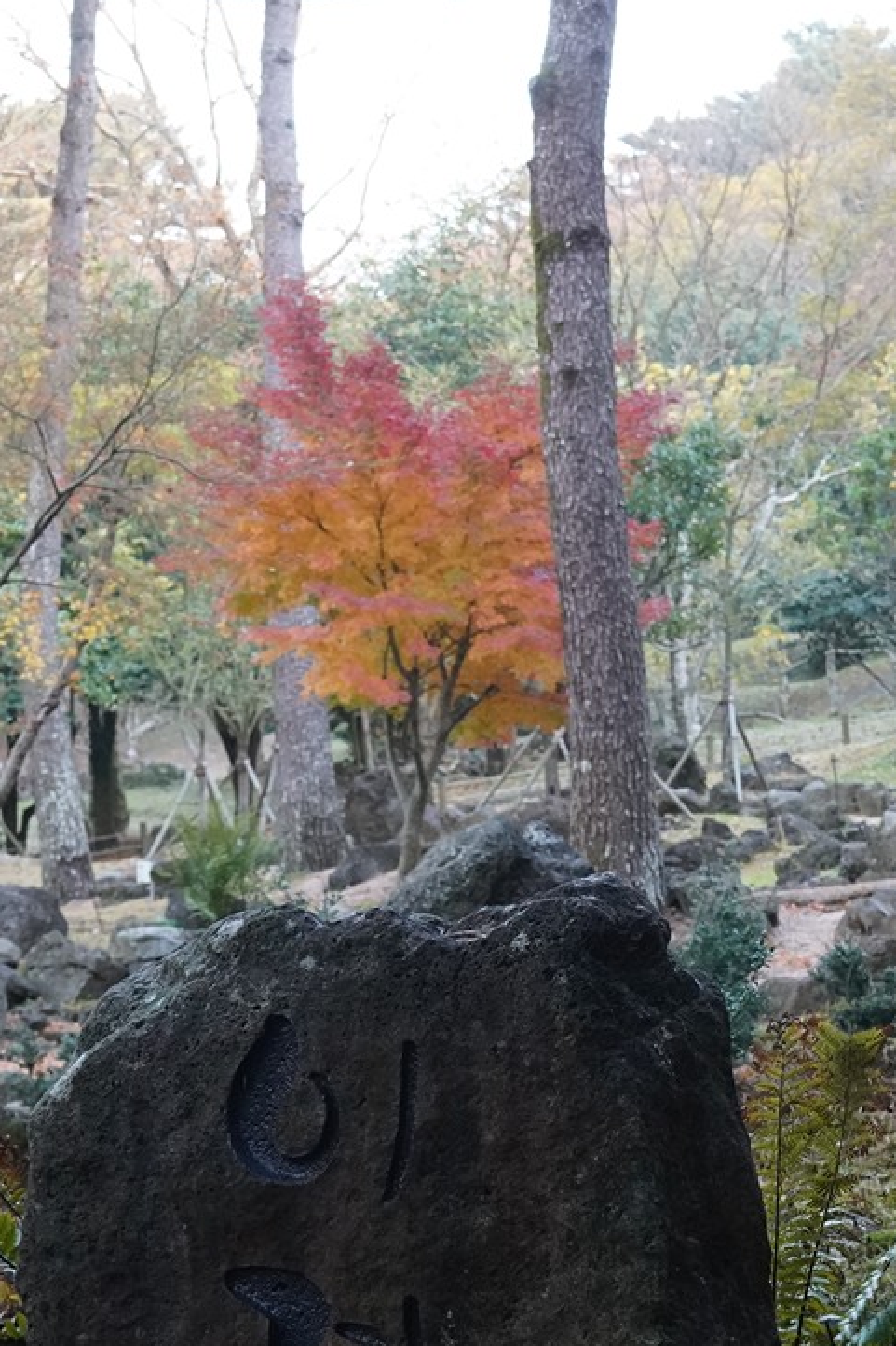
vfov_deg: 20.7
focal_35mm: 97
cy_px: 1119
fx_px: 3623
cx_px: 488
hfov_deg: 14.1
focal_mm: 35
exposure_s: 1/100
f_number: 5.6
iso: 3200
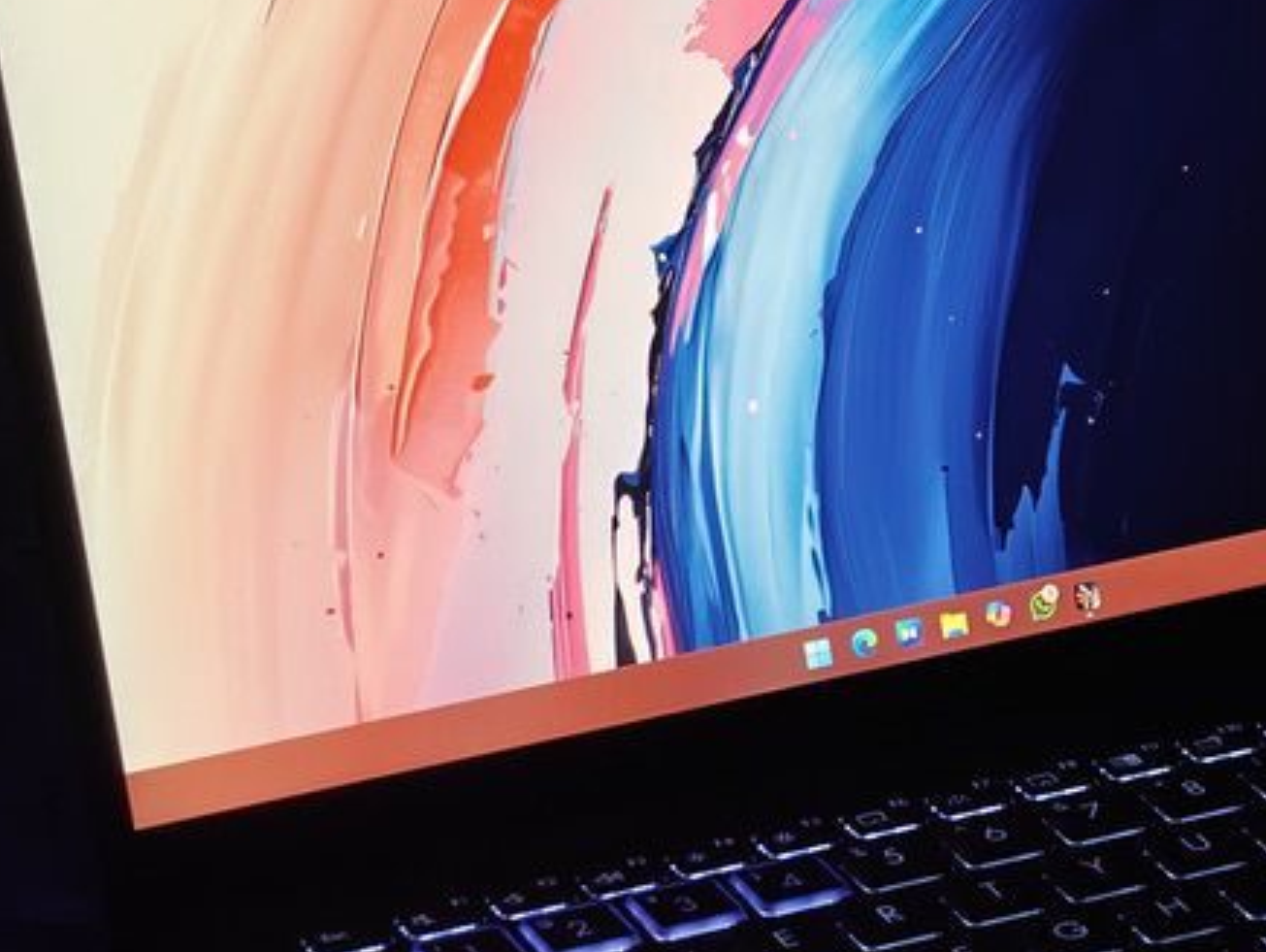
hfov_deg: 12.2
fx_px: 5893
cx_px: 867
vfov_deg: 9.2
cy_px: 394
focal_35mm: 161
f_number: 2.6
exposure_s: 1/33
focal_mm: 13.3
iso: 500
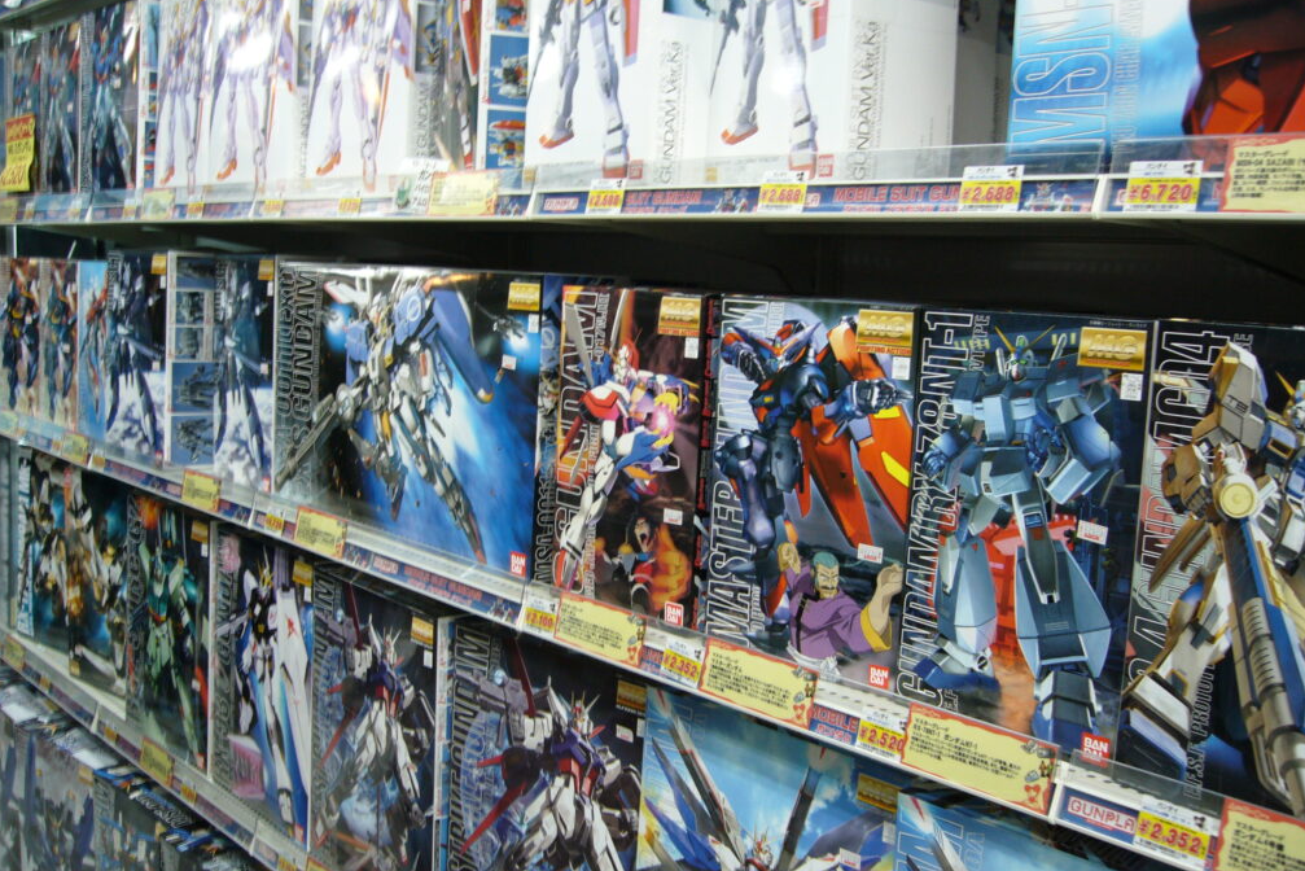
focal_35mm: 37
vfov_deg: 36.0
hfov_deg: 51.9
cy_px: 437
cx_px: 653
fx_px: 1342
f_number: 2.8
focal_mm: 5.8
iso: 100
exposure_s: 1/15
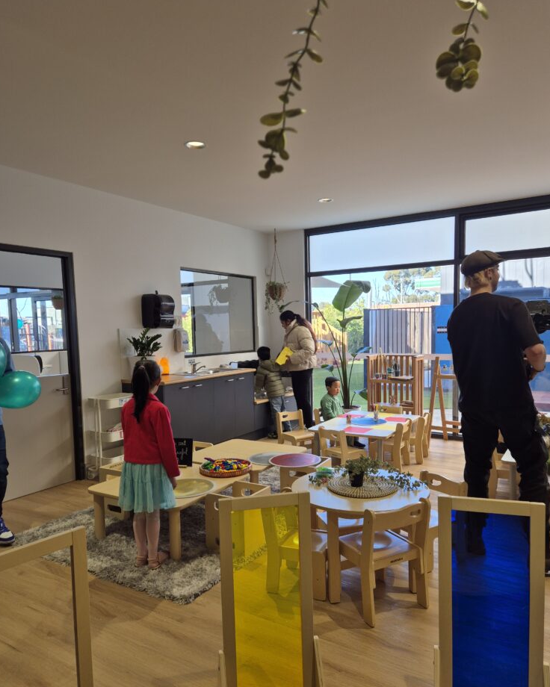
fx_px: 509
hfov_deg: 56.8
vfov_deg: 67.9
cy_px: 376
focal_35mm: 25
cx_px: 280
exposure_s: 1/180
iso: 32
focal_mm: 5.4
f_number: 1.8
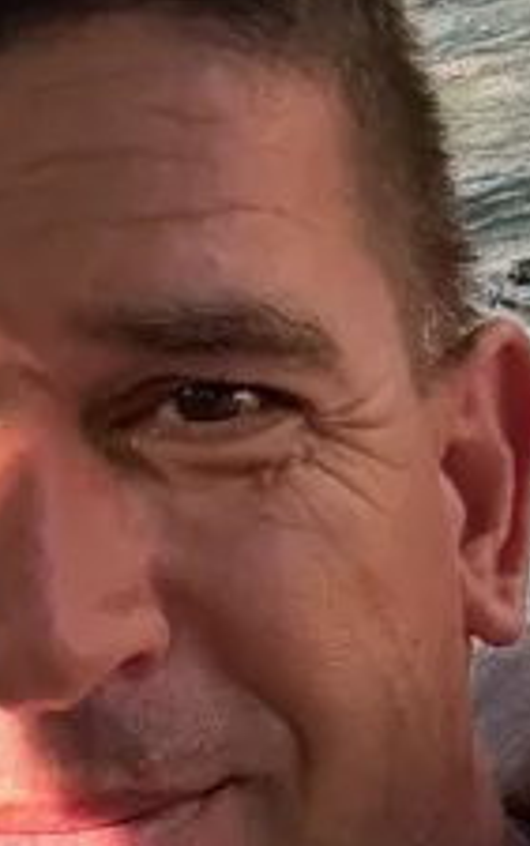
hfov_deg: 9.0
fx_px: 3299
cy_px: 649
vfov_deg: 14.5
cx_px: -237
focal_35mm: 143
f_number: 1.9
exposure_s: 1/75
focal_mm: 2.69
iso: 80
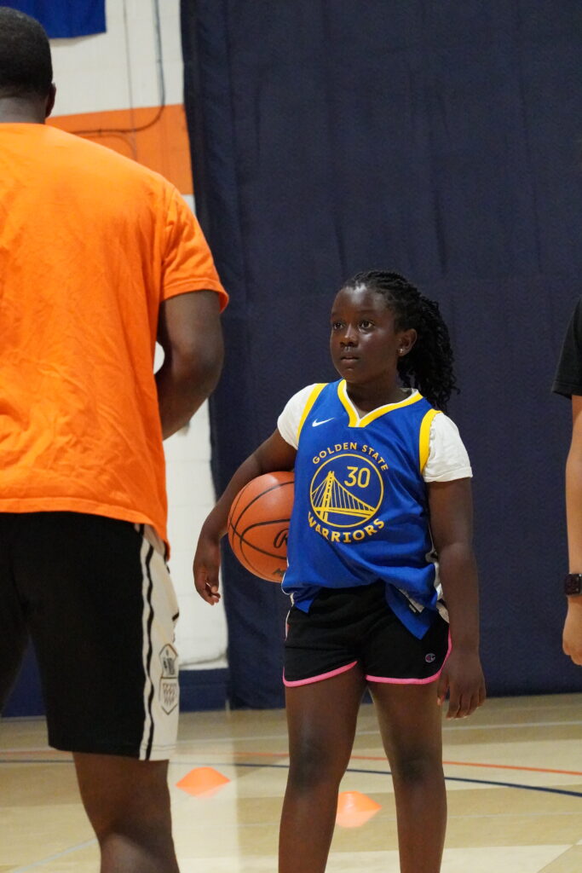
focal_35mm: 128
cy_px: 436
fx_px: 3091
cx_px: 291
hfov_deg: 10.8
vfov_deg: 16.1
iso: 16000
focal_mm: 85
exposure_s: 1/500
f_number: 5.6
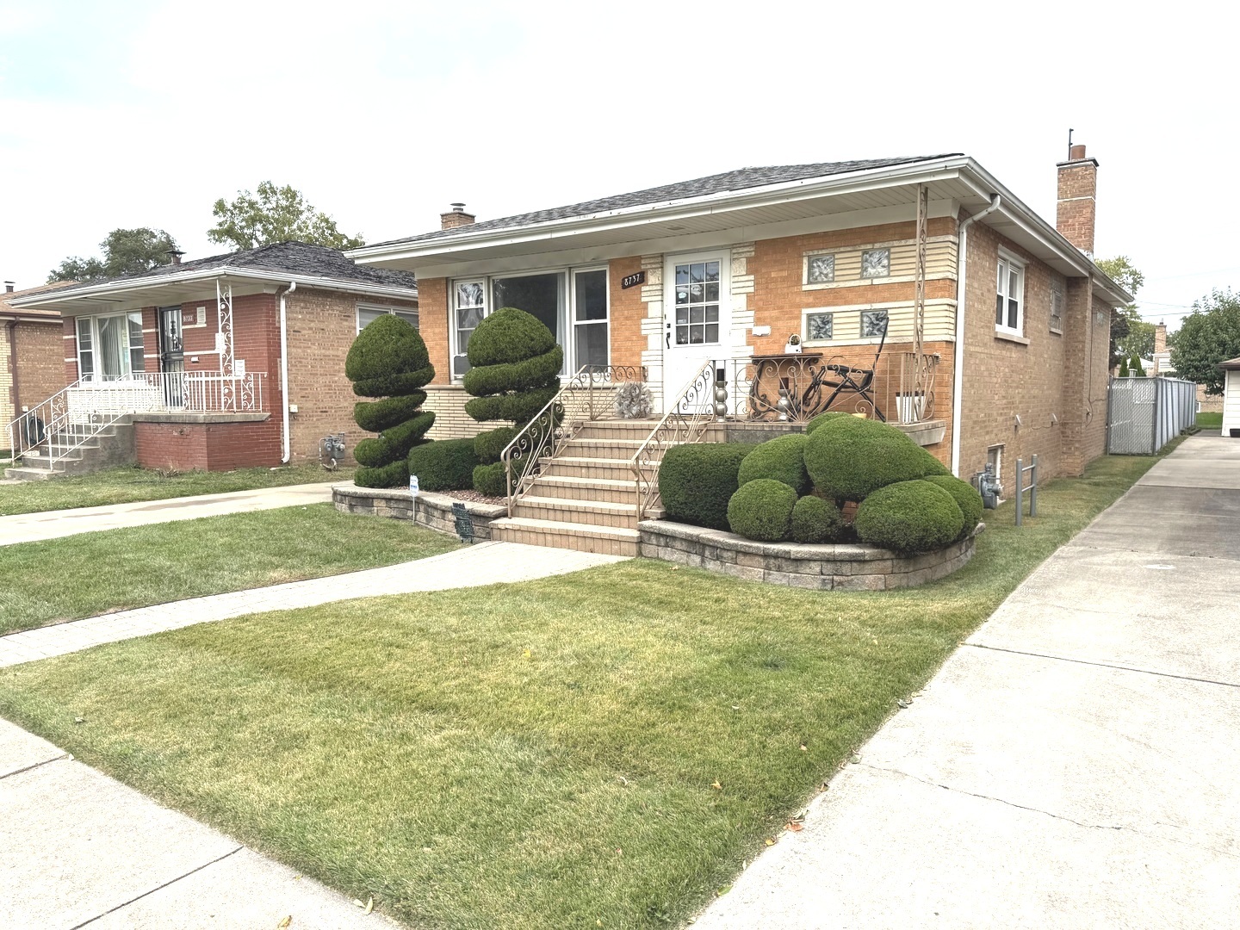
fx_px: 860
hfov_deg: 71.6
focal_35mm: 24
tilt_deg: -5.6
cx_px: 620
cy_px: 465
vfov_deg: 56.8
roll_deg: +0.4
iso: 80
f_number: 1.78
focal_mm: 6.76
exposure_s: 1/1131
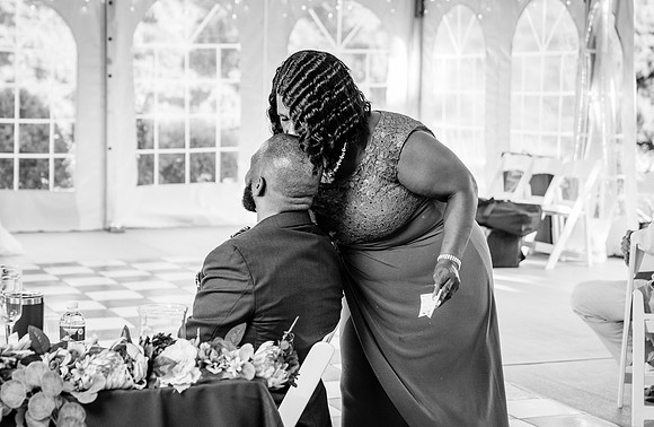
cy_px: 234
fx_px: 1450
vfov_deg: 16.7
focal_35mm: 80
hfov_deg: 25.4
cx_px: 310
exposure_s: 1/200
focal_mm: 70
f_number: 4
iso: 640
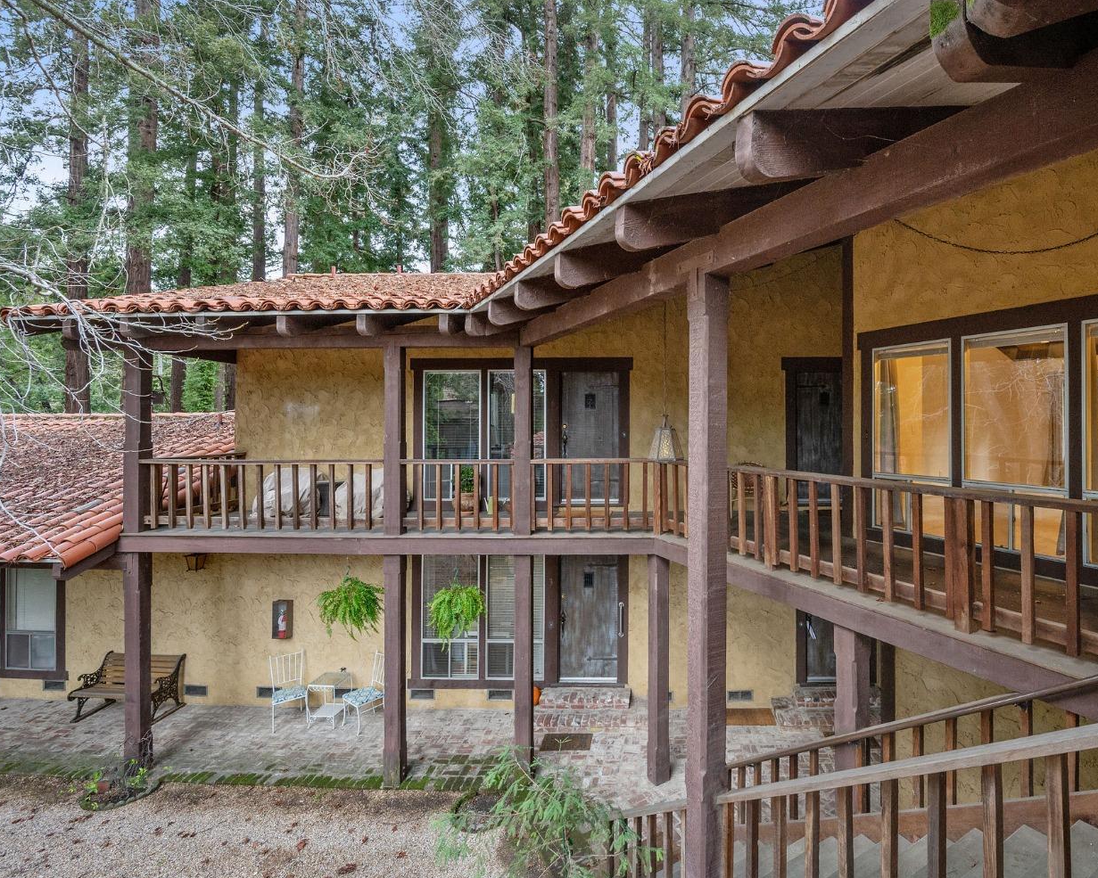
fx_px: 520
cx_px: 660
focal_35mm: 16
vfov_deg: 80.4
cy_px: 442
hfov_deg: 91.9
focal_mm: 14
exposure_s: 1/100
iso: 1600
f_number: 8
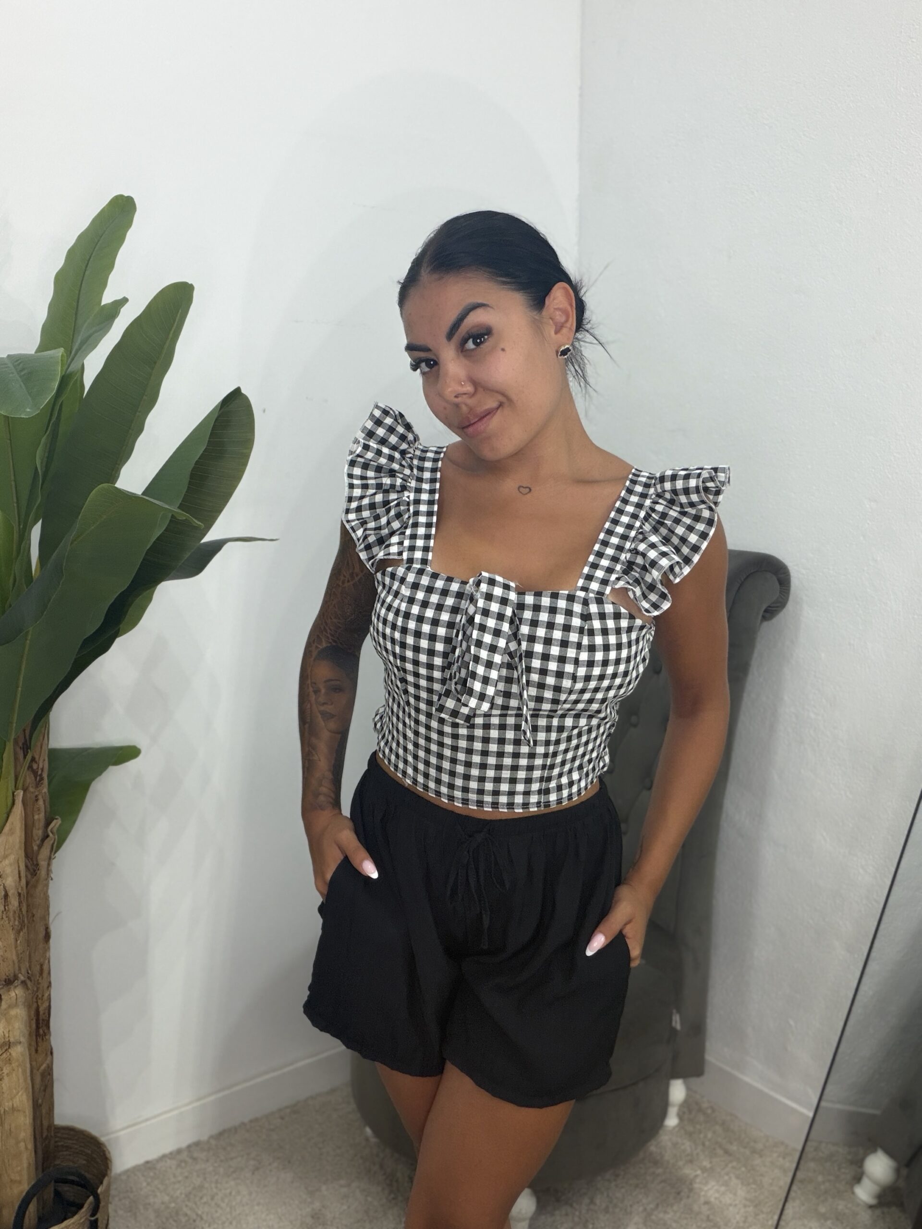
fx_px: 1065
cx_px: 461
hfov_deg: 46.8
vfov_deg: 60.0
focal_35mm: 30
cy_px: 614
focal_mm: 2.71
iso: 64
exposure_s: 1/100
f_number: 1.9
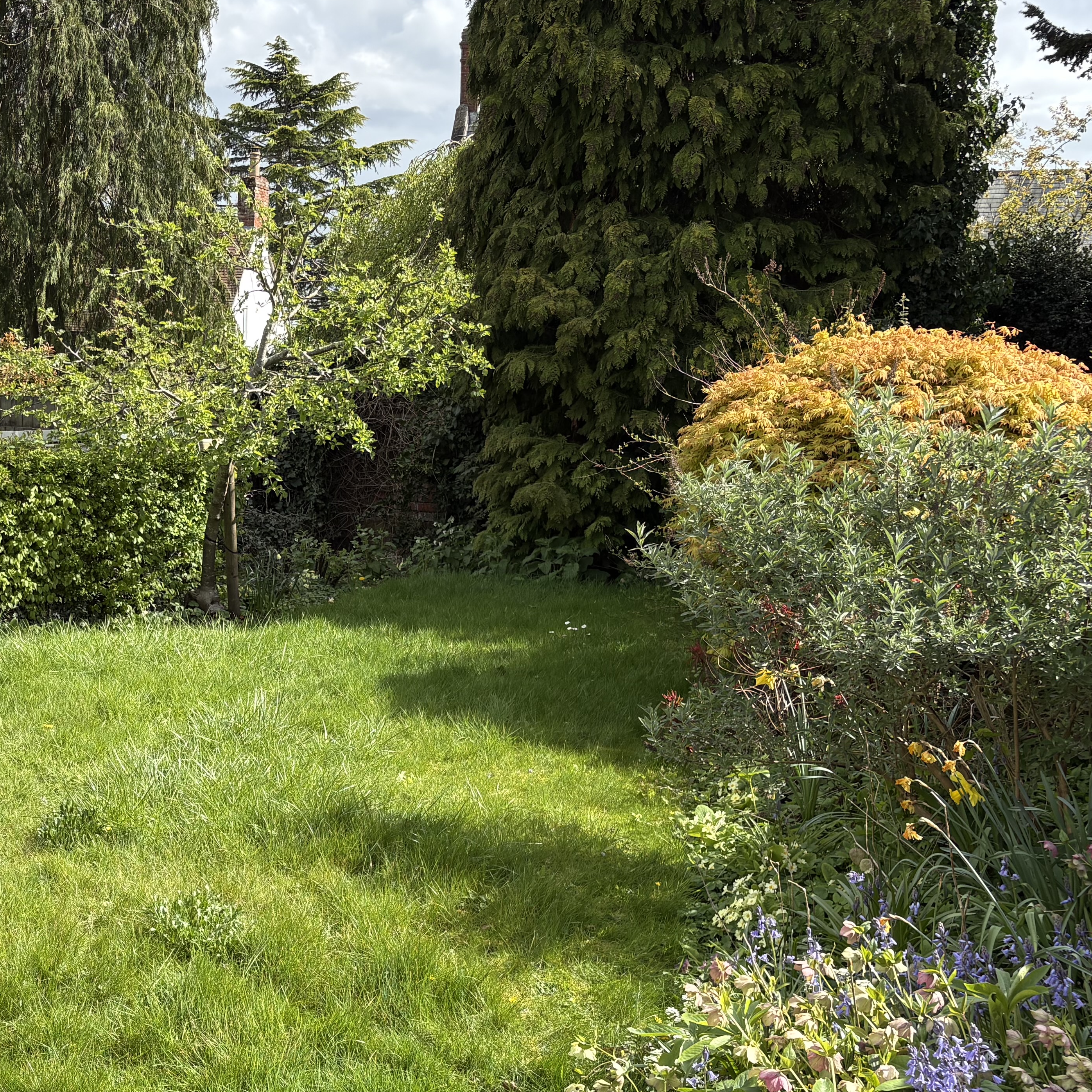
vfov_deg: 36.0
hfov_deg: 35.0
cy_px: 613
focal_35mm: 47
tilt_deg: -7.3
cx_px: 231
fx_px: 1677
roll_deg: -2.2
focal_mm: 5.96
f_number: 1.6
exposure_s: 1/1626
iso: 50
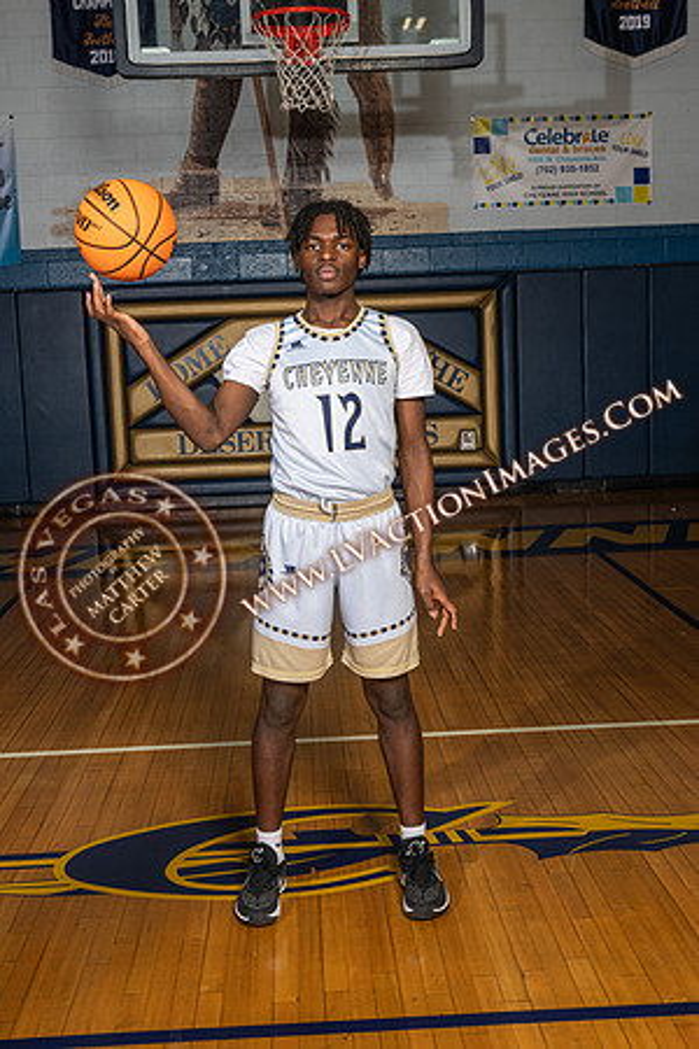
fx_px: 1311
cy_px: 524
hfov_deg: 29.9
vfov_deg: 43.6
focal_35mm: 45
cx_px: 350
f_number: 7.1
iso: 125
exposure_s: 1/125
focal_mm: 45
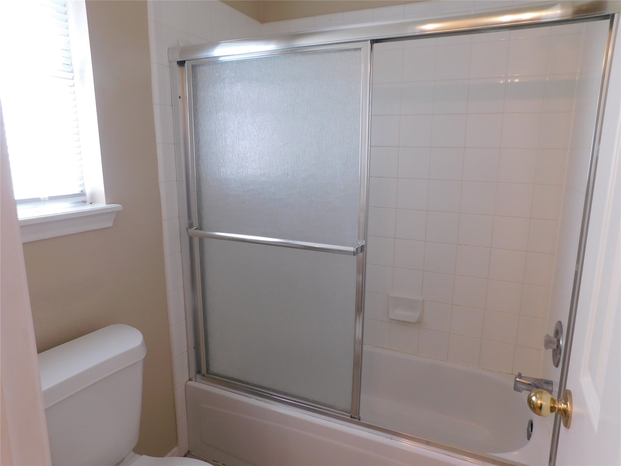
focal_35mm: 23
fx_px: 413
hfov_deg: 73.9
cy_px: 233
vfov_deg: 58.9
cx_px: 310
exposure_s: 1/60
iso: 125
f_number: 3
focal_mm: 4
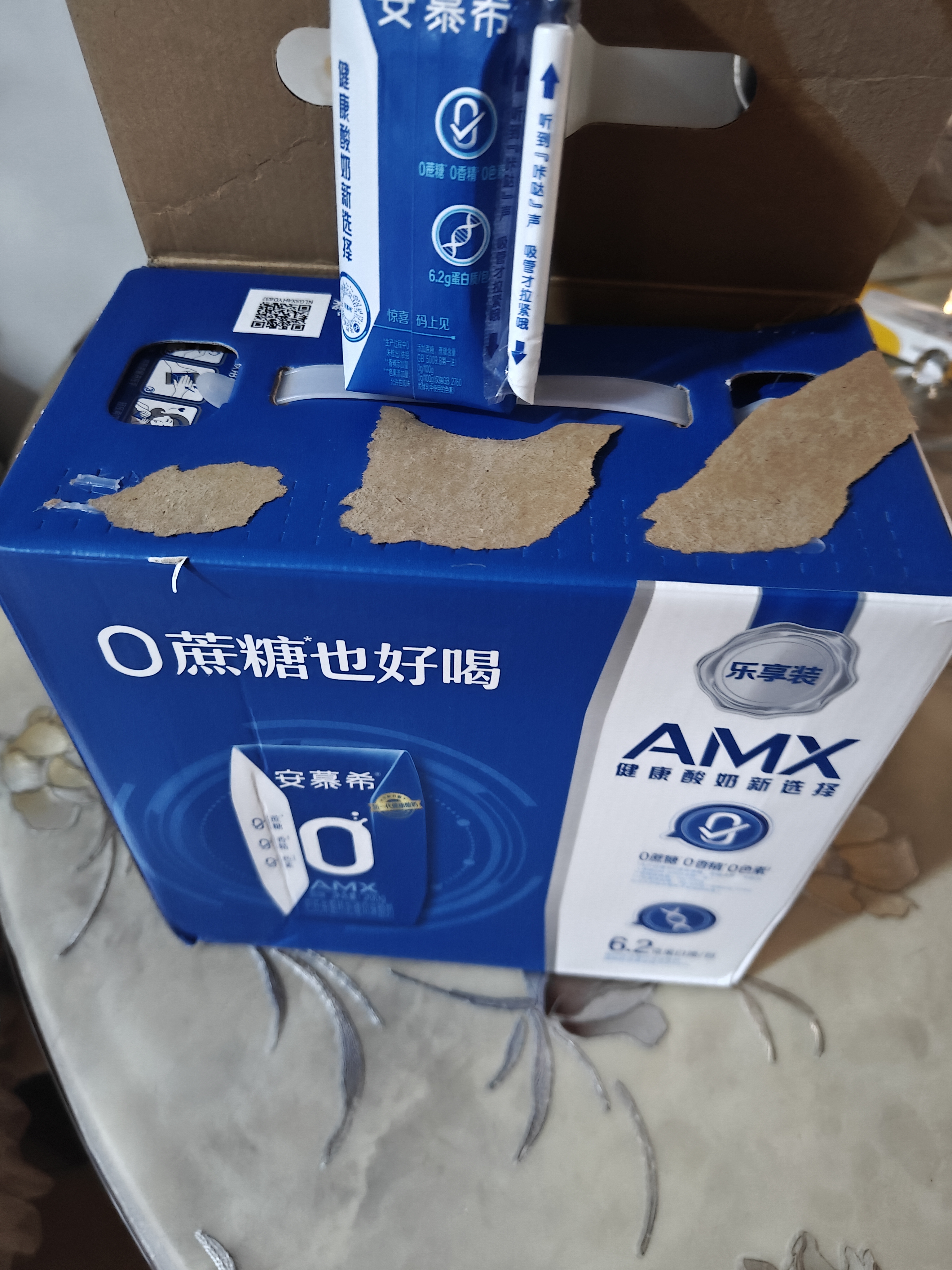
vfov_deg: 71.6
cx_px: 476
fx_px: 880
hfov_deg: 56.8
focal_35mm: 24
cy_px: 635
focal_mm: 5.59
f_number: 1.8
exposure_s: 1/20
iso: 1250
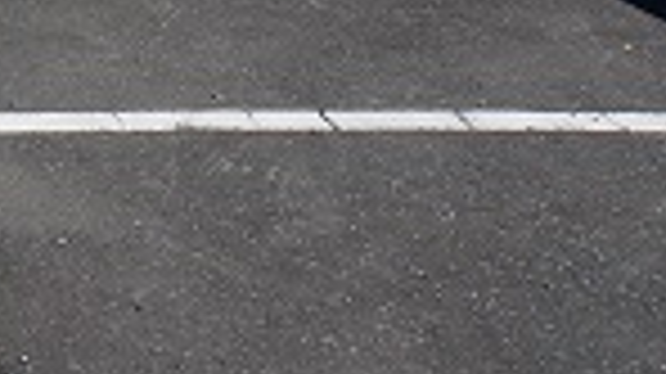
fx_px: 1874
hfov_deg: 18.0
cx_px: -333
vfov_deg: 10.8
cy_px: -239
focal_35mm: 106
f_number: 11
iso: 100
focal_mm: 20.9
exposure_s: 1/160
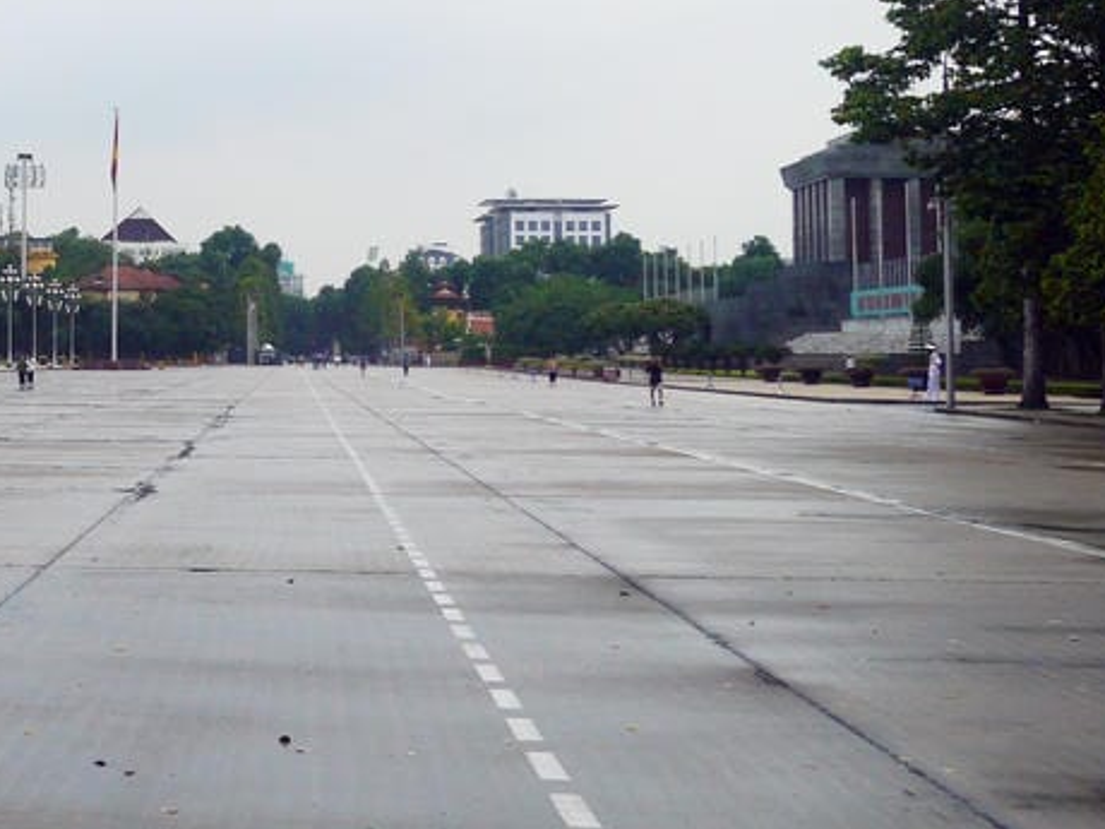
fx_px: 2330
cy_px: 144
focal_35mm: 73
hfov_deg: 24.2
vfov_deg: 19.9
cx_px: -226
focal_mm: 14
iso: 160
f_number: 6.3
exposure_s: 1/250
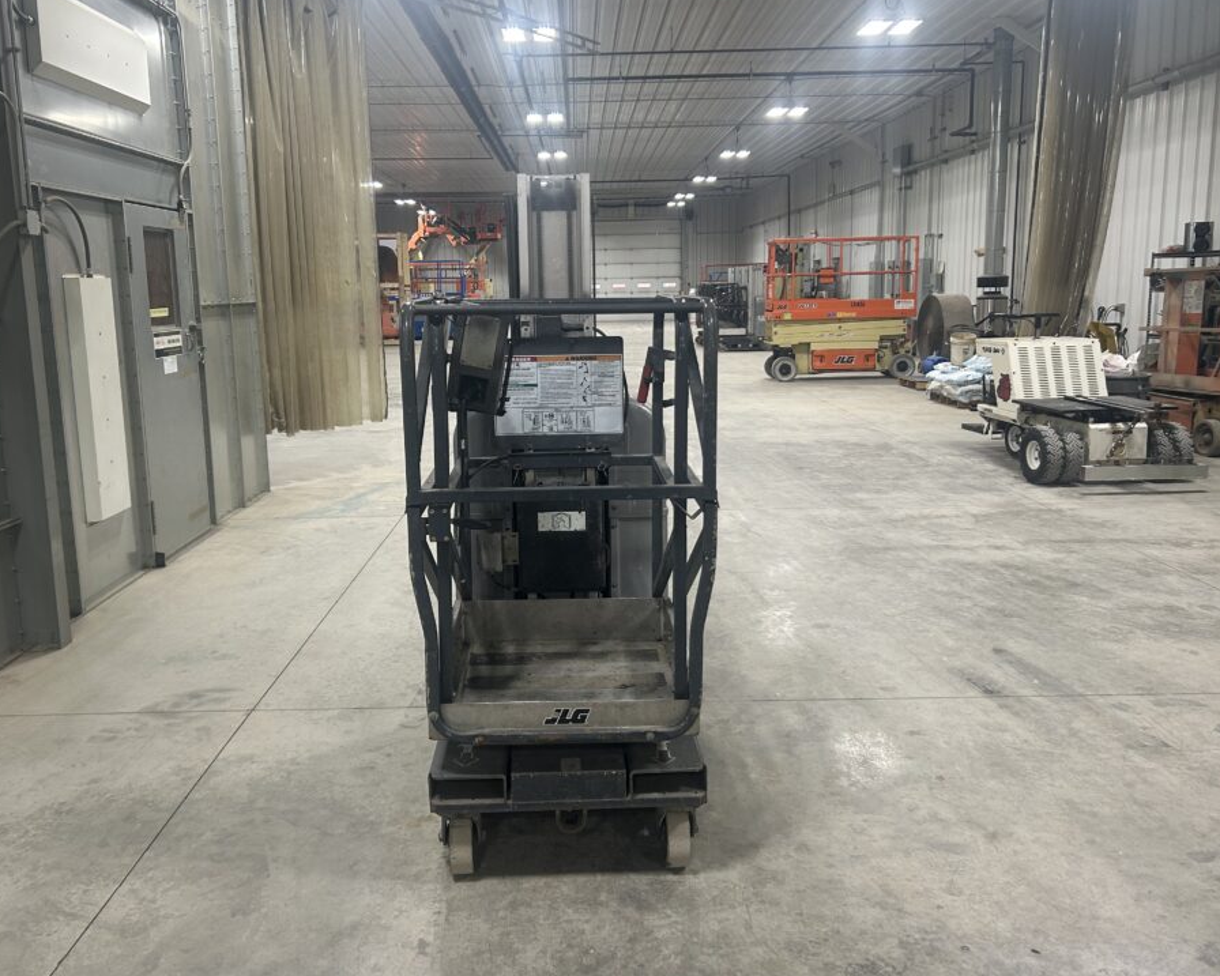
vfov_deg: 50.0
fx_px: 1047
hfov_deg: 60.4
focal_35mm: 29
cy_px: 464
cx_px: 579
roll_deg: +0.4
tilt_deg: -9.6
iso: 80
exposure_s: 1/60
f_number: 1.5
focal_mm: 5.7
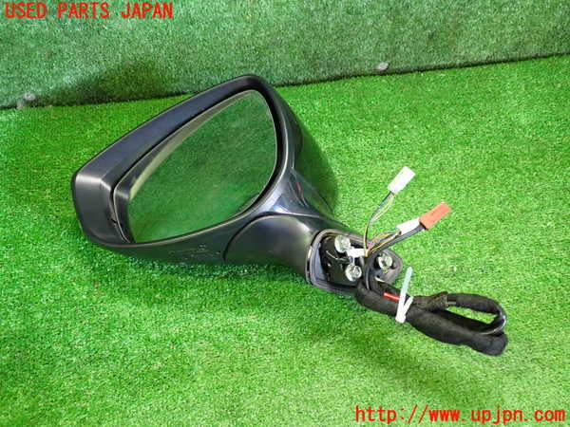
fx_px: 494
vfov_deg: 46.8
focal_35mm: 30
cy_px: 214
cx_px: 285
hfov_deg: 60.0
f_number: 2.3
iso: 640
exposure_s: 1/30
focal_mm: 5.4
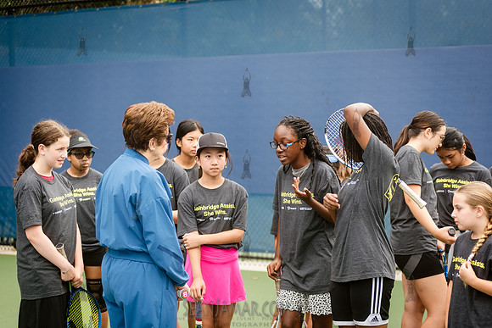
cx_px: 246
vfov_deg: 17.1
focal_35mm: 80
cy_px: 164
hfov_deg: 25.4
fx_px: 1094
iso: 200
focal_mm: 80
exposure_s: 1/400
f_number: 3.2
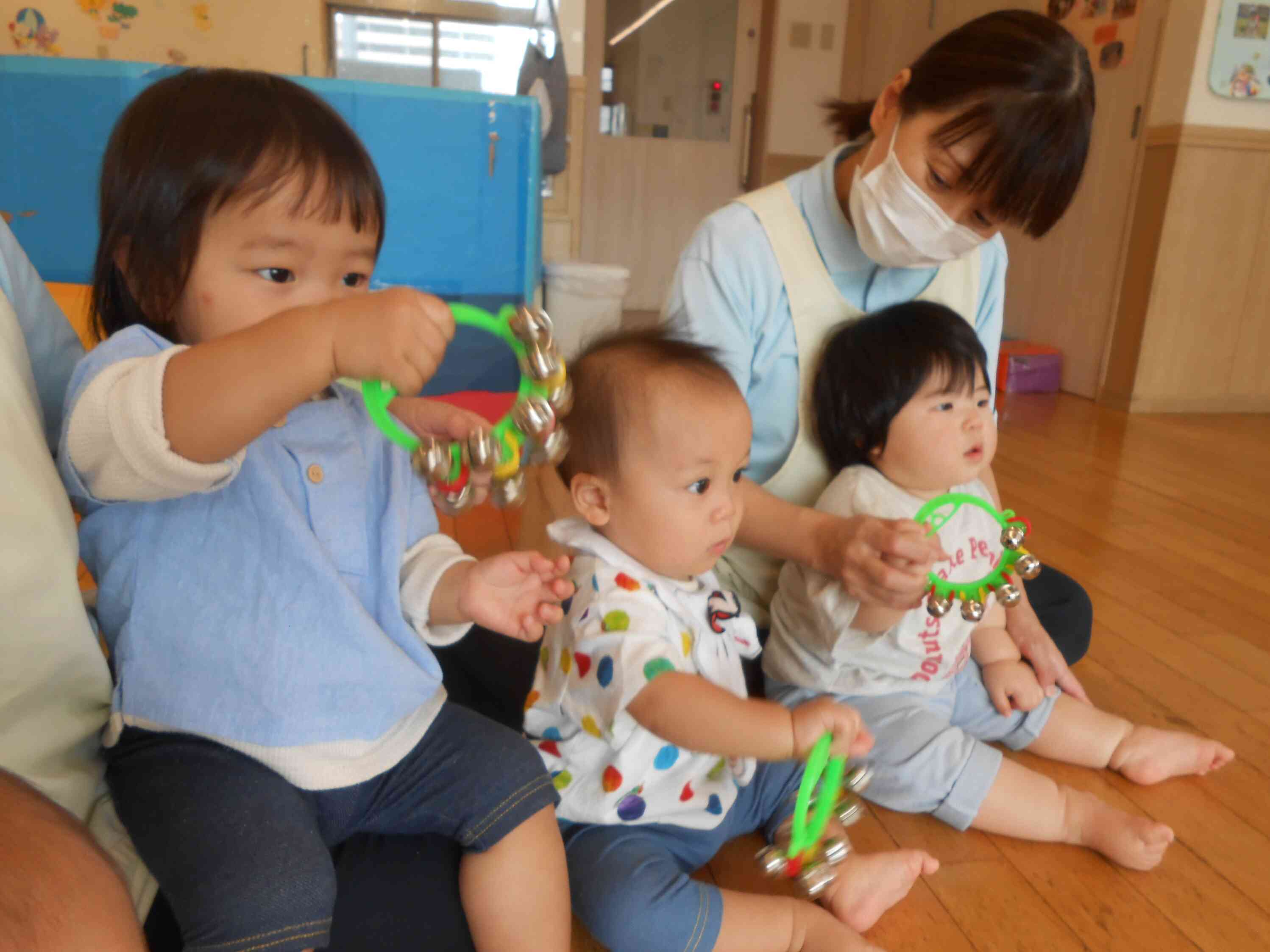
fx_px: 954
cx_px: 635
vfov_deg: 53.1
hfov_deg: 67.3
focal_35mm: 26
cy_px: 476
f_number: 3.5
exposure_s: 1/80
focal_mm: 4.6
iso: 80
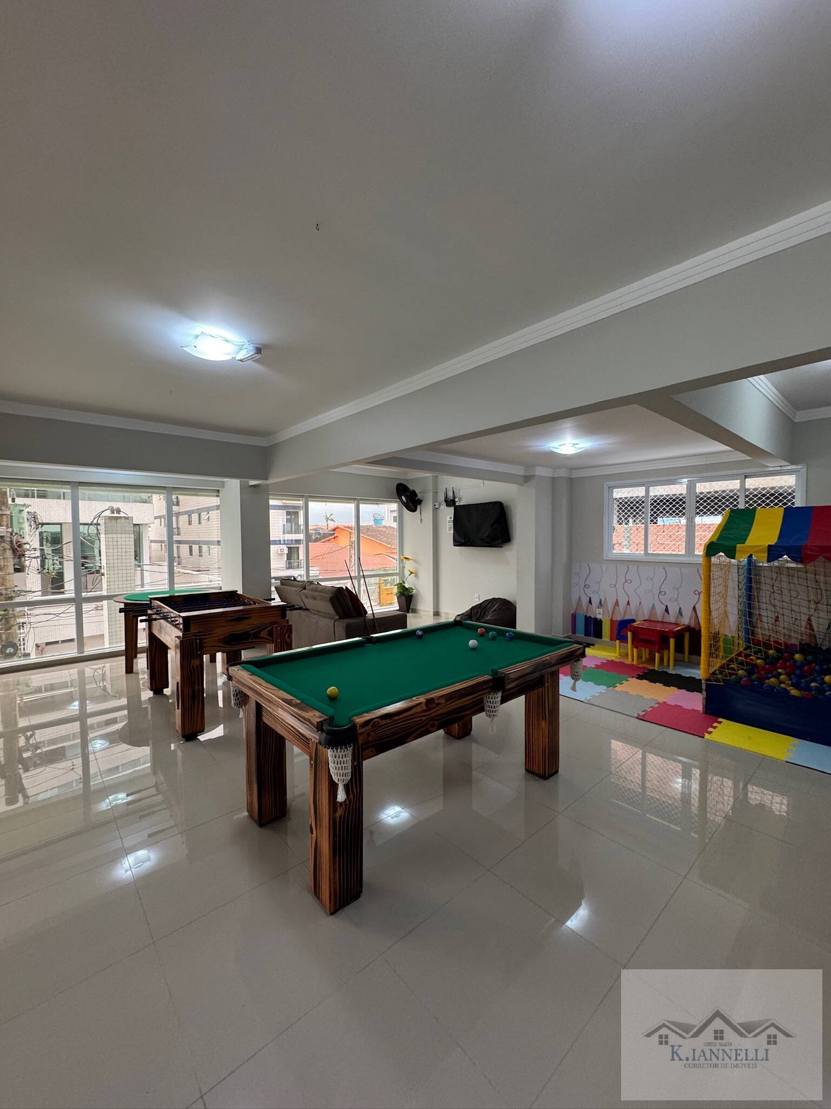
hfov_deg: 85.7
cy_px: 554
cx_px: 416
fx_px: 448
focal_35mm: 14
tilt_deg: -4.6
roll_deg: -0.1
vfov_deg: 102.1
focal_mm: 2.22
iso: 200
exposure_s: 1/60
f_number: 2.2
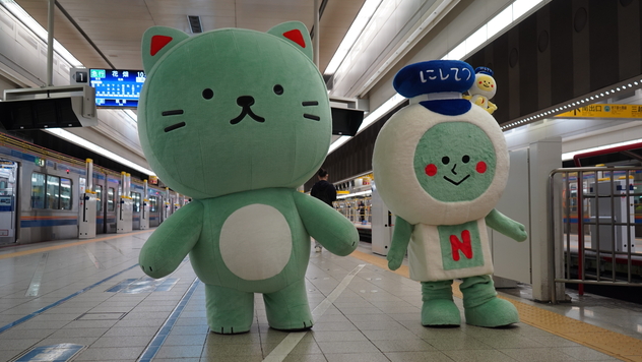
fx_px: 596
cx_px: 323
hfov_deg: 56.6
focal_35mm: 35
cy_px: 184
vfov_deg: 33.8
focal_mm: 33
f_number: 4
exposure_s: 1/160
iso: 1250
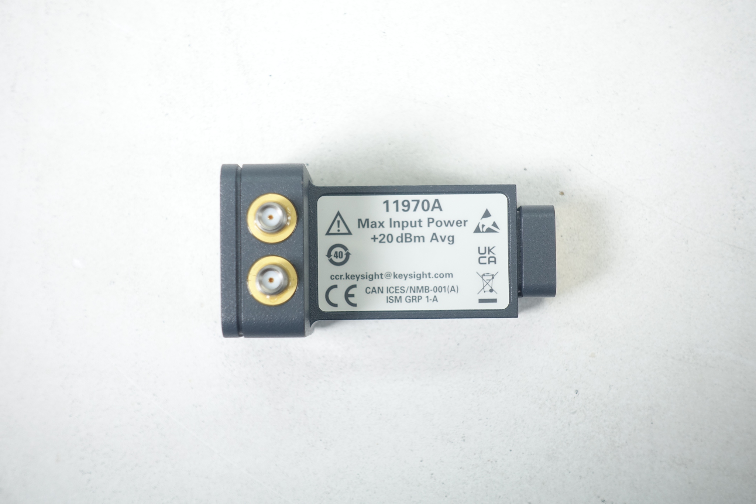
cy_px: 252
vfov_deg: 19.5
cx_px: 378
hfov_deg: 28.8
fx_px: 1470
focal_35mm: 70
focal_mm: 25.7
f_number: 4
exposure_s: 1/100
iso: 125
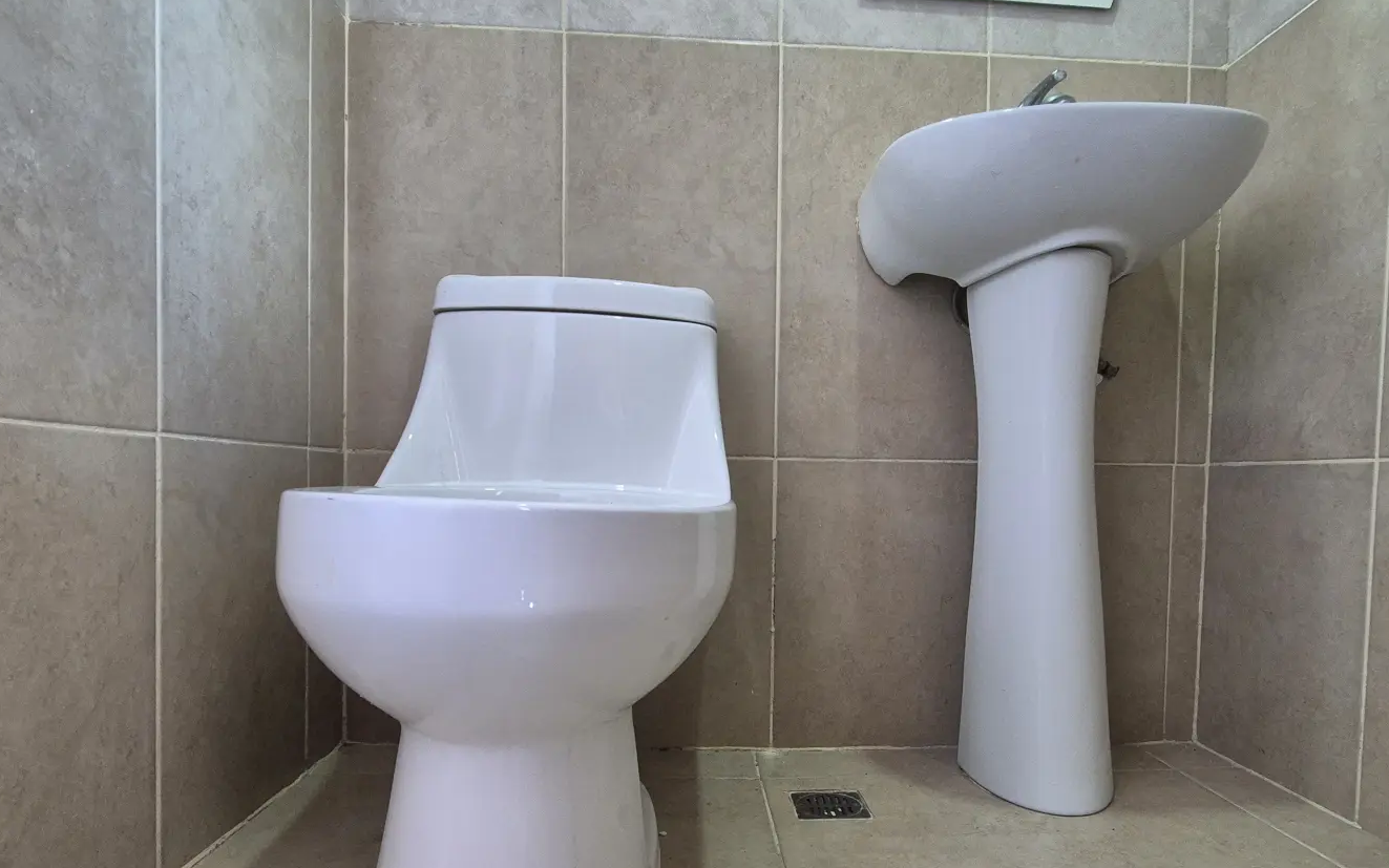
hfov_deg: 84.9
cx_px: 746
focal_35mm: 20
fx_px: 757
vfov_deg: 59.1
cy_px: 525
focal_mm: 2.2
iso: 640
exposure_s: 1/60
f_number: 2.2
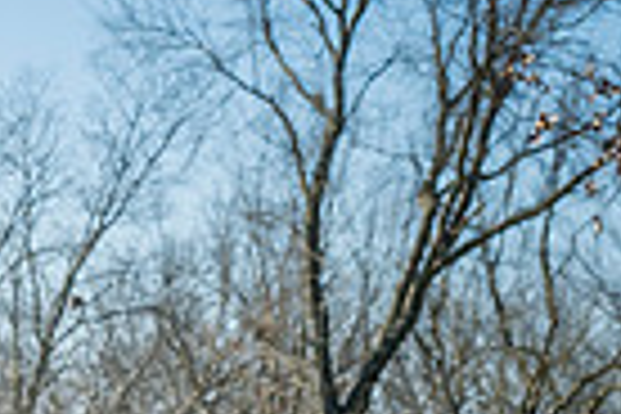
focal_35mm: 181
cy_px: 799
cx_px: -680
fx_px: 3122
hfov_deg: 10.3
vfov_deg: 7.3
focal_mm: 43
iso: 400
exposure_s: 1/640
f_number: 9
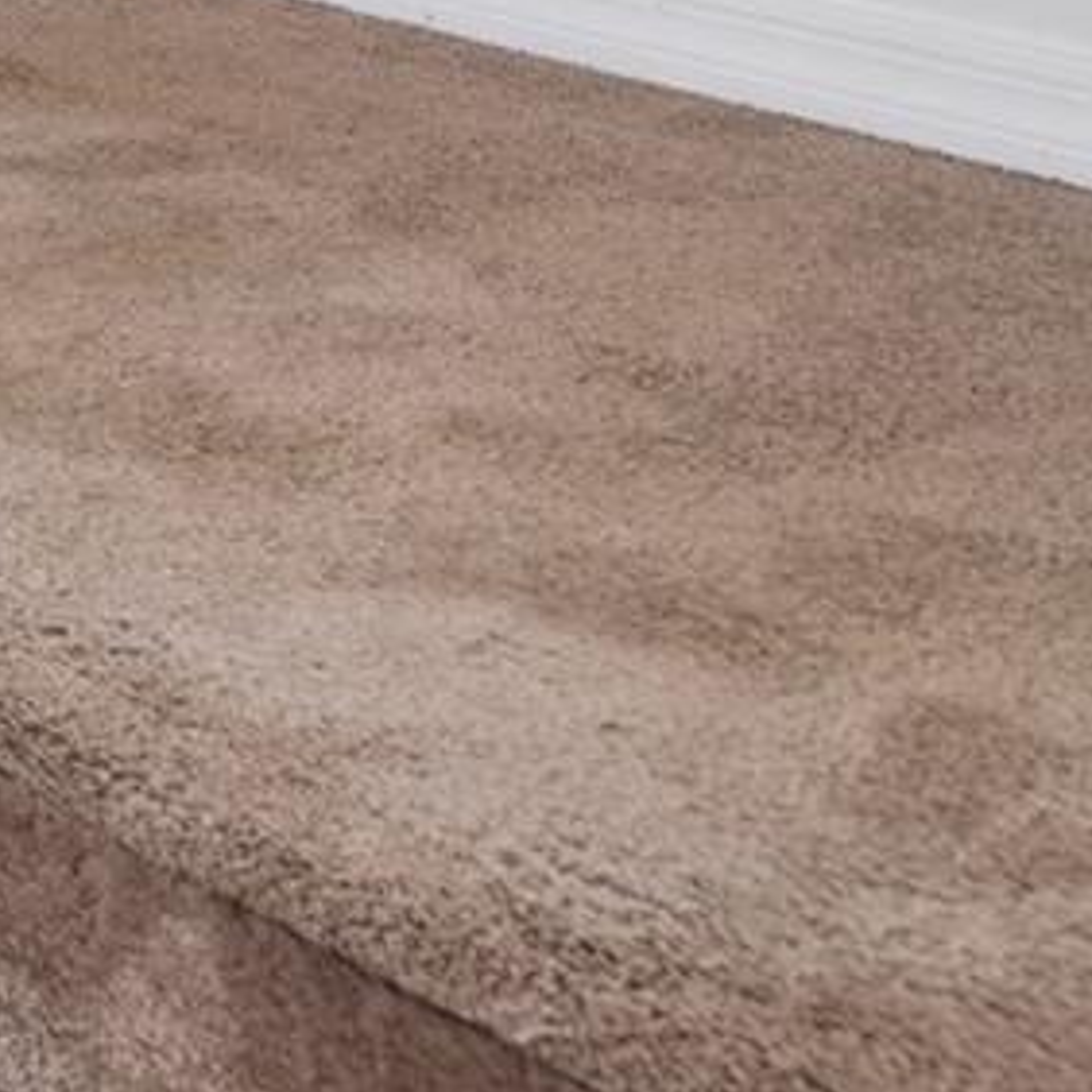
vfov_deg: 17.7
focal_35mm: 82
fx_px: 2927
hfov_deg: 14.6
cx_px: -1444
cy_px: -769
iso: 250
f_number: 7.1
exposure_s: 1/25
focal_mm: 17
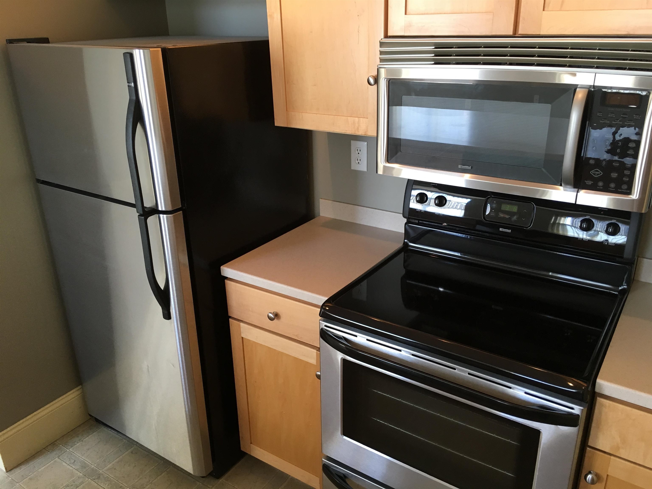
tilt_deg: -23.7
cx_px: 326
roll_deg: +1.6
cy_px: 244
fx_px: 546
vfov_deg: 48.2
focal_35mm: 29
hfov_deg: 61.7
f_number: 2.2
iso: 40
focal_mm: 4.15
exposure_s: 1/30
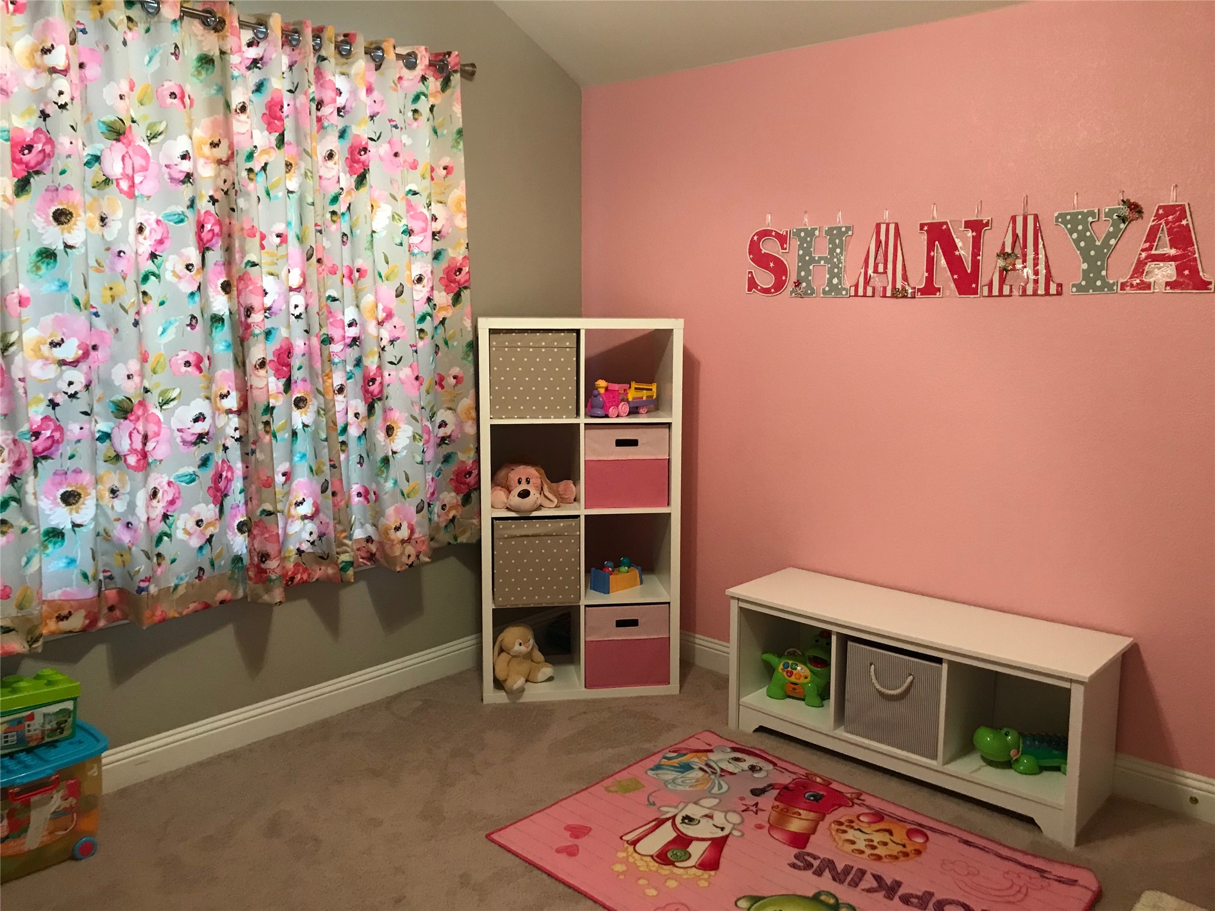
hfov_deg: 63.4
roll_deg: -0.7
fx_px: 983
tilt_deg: -8.6
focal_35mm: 28
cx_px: 608
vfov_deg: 49.7
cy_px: 456
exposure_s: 1/15
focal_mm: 3.99
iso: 80
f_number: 1.8
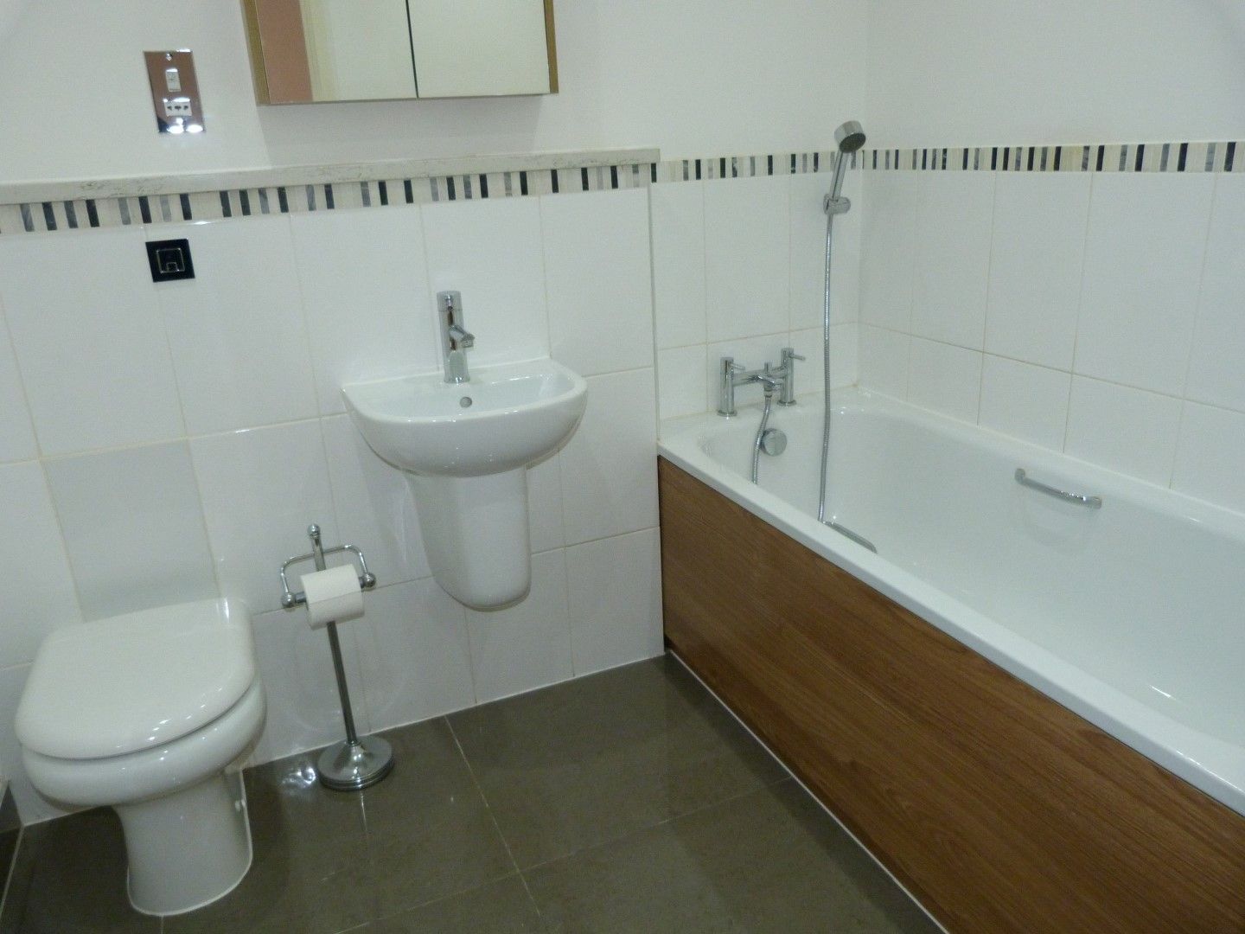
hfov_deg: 69.4
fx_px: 899
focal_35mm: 25
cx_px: 622
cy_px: 467
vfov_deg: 54.9
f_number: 2.8
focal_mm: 4.5
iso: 250
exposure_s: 1/60
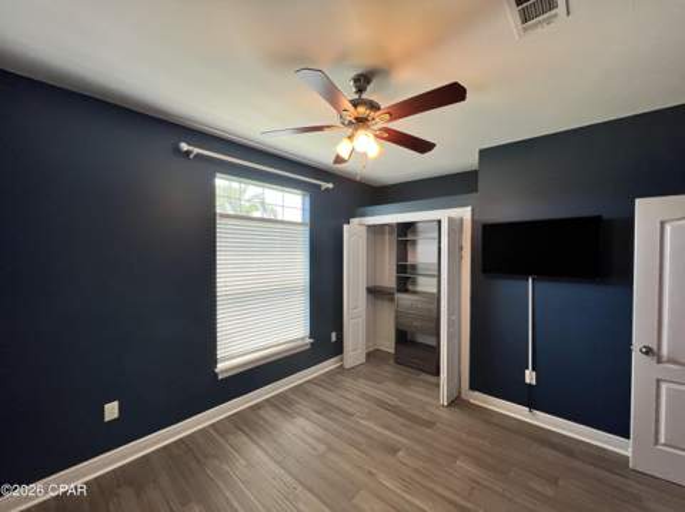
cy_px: 256
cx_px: 342
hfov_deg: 106.2
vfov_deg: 89.8
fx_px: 257
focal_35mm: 13
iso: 64
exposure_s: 1/120
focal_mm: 1.57
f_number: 1.8
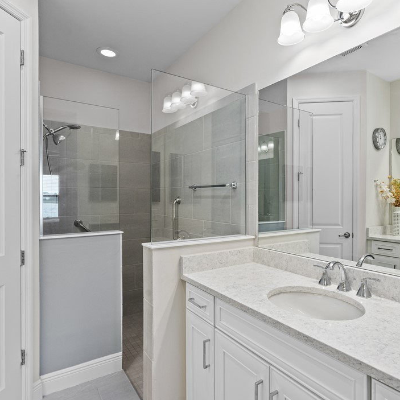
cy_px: 197
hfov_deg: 71.8
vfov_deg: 72.1
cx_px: 229
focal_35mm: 21
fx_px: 275
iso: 400
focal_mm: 16
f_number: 8
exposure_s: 1/40
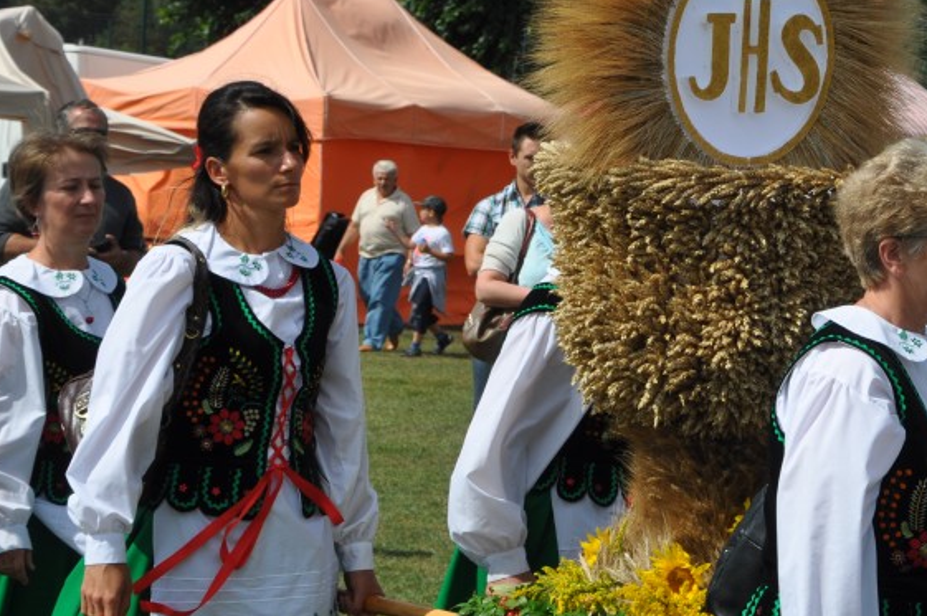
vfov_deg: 8.8
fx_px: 3988
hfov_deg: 13.2
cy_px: 306
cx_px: 762
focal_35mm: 155
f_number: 11
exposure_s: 1/500
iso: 200
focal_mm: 58
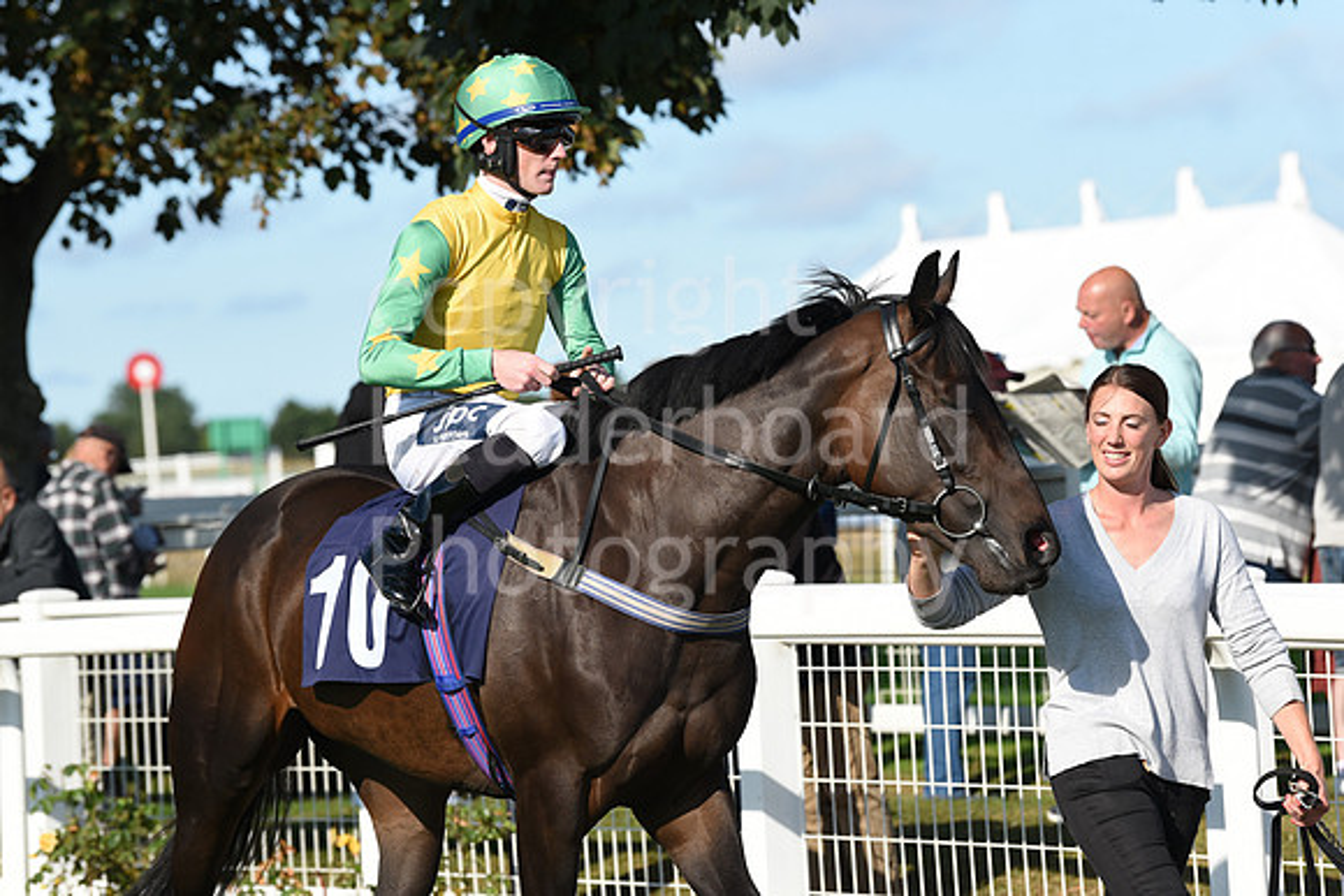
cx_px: 672
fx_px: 6535
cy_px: 448
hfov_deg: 11.7
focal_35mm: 175
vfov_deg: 7.9
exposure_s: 1/2000
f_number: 6.3
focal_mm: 175
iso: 500
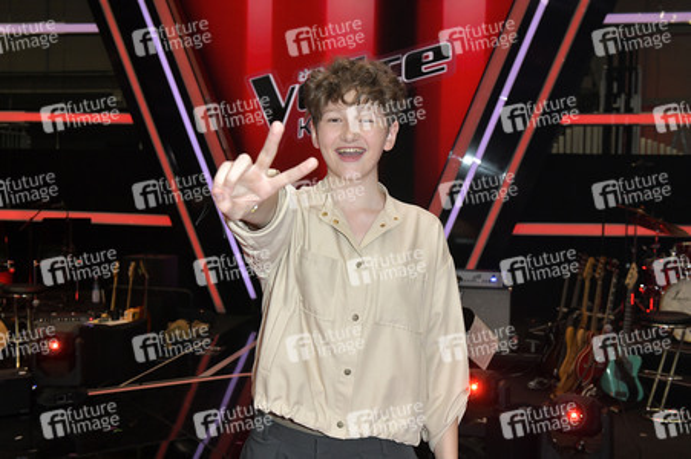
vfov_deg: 30.5
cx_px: 346
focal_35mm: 44
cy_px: 230
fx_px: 844
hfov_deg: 44.5
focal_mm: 44
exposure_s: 1/200
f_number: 7.1
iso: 2500
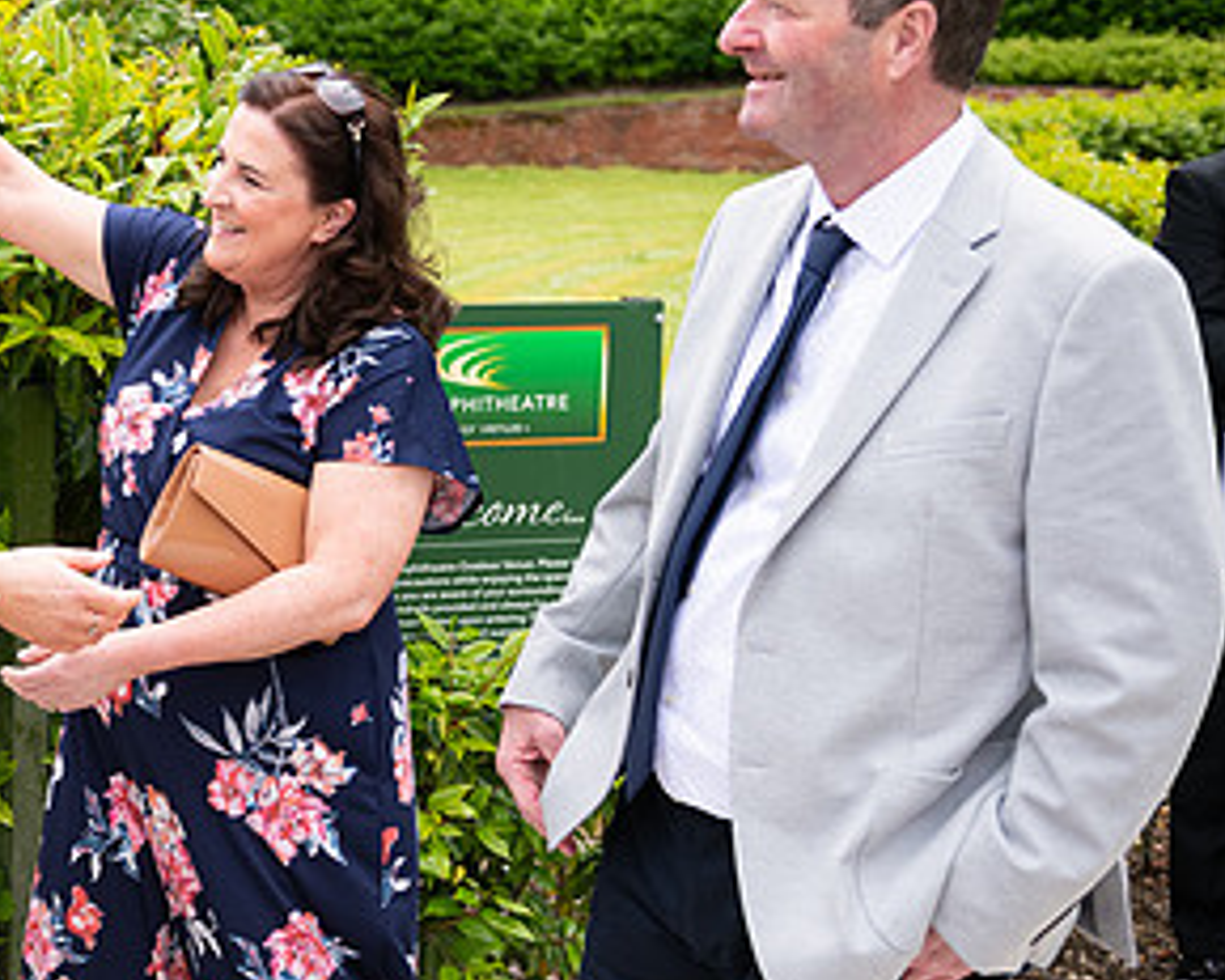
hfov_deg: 27.3
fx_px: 2392
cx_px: 30
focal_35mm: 66
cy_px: 431
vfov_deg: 23.1
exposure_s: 1/2000
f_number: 3.5
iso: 250
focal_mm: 35
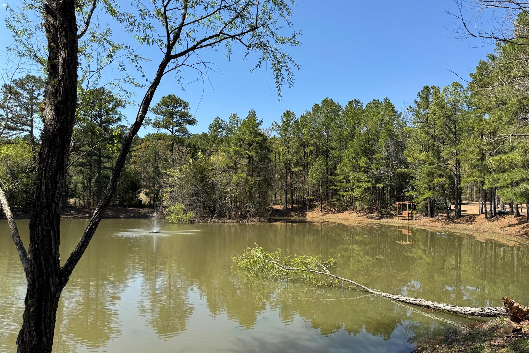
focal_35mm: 25
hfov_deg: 71.5
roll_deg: -0.5
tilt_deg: +0.2
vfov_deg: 51.2
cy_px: 189
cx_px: 265
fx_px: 367
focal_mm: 6.76
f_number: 1.78
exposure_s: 1/2710
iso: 80
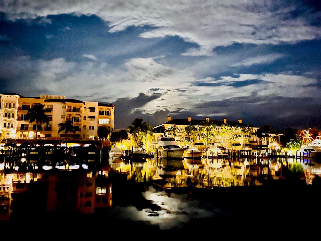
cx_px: 160
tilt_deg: +6.8
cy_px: 120
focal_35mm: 26
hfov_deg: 67.3
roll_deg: -0.3
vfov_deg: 53.1
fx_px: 241
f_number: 1.6
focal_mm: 5.1
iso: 3200
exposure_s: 1/9
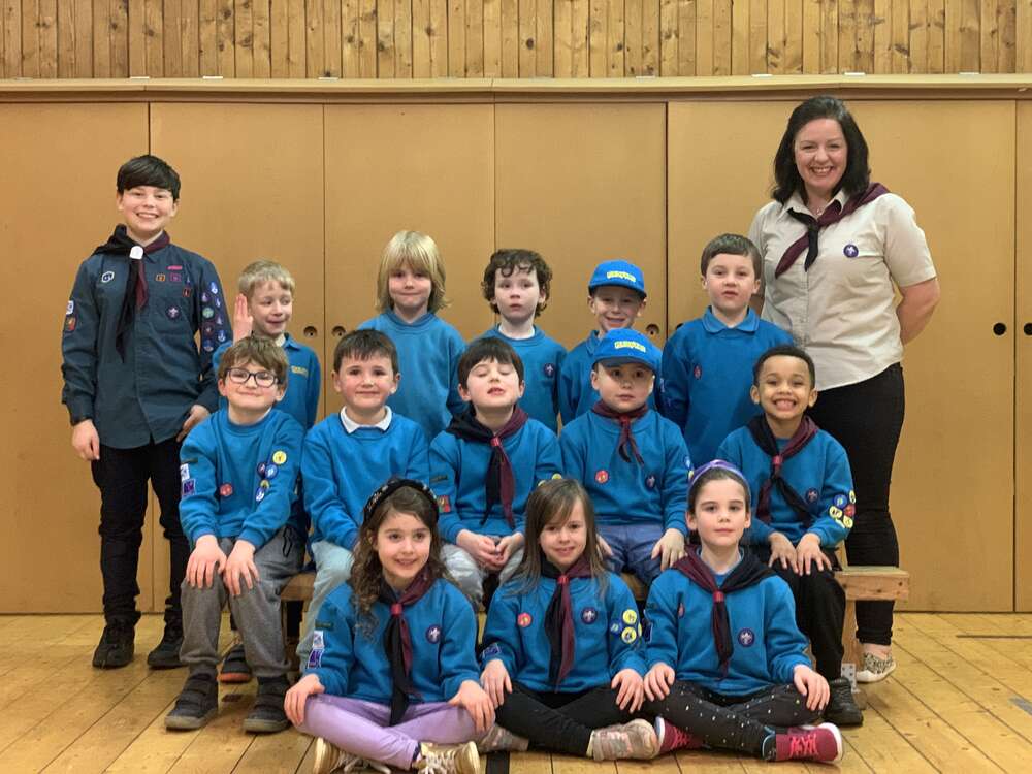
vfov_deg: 28.0
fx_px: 1550
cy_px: 387
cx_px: 516
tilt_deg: -0.1
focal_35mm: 52
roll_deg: +0.0
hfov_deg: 36.8
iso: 400
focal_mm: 6
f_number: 2.4
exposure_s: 1/33
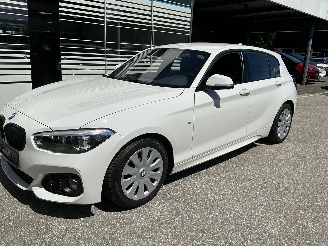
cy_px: 123
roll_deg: -3.2
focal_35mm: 28
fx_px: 265
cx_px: 164
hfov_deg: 63.4
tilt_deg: -14.0
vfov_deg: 49.7
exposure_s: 1/5263
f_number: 1.8
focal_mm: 3
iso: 25
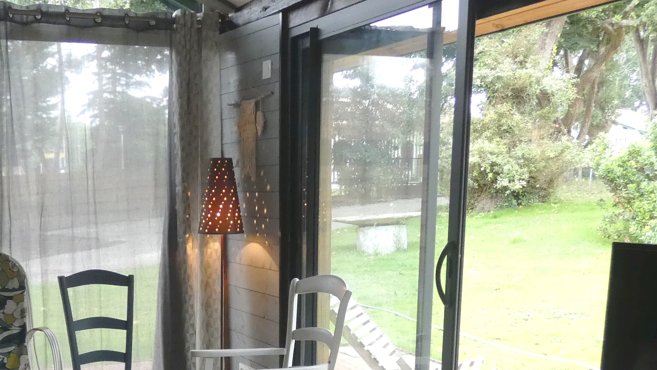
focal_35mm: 49
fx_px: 854
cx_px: 203
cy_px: 377
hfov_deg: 41.4
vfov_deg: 23.3
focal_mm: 3.6
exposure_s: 1/60
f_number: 2.8
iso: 320
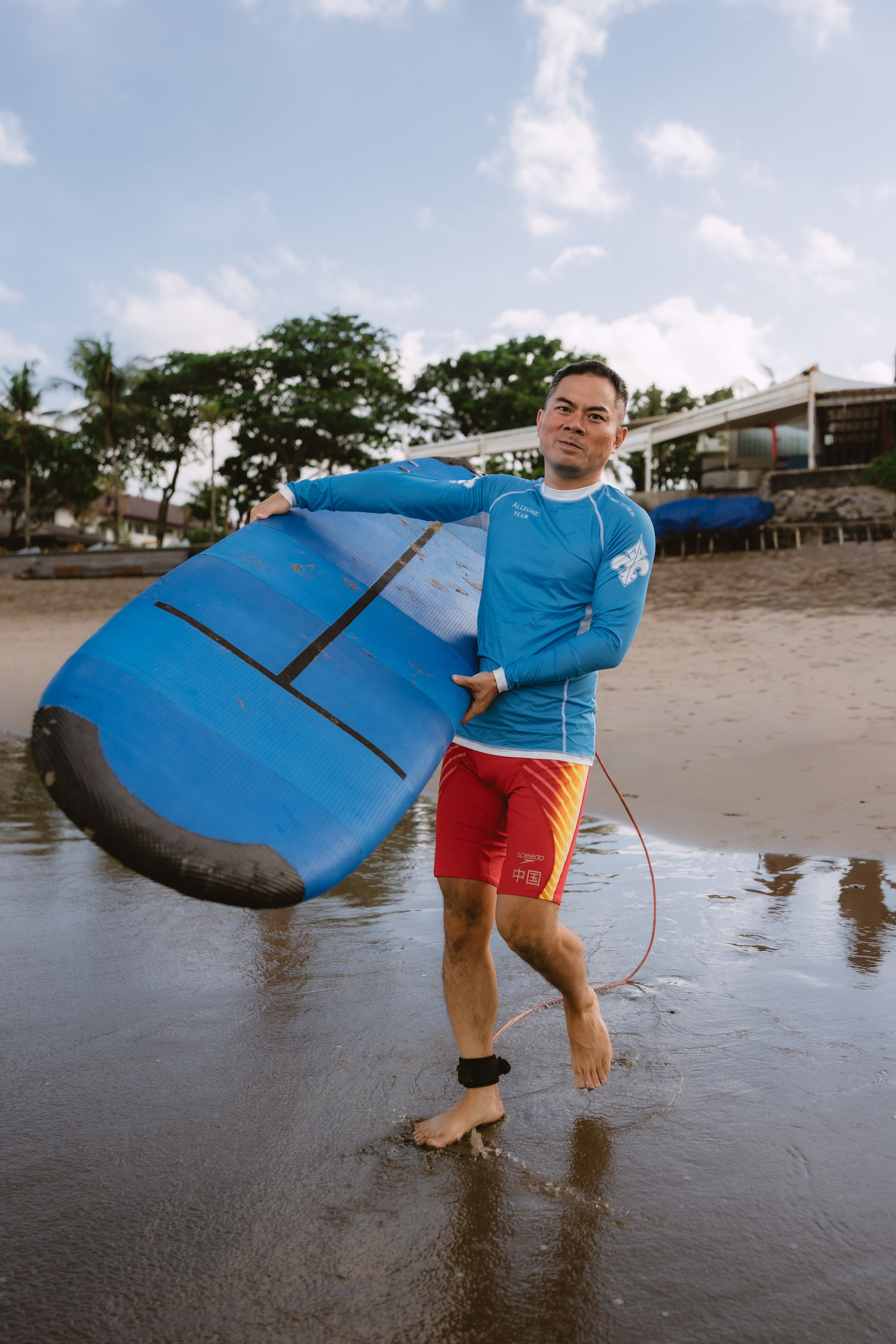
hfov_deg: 37.9
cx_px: 448
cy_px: 672
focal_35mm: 35
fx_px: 1307
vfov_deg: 54.4
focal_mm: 35
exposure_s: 1/3200
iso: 250
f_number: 2.8
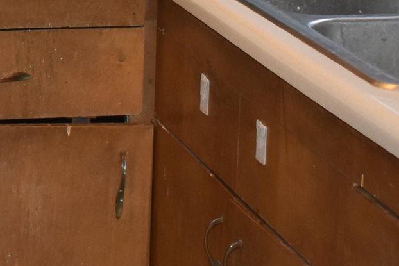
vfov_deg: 8.3
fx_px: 1807
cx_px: -175
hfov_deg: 12.1
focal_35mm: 163
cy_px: -45
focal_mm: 22
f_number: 4
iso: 800
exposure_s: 1/60
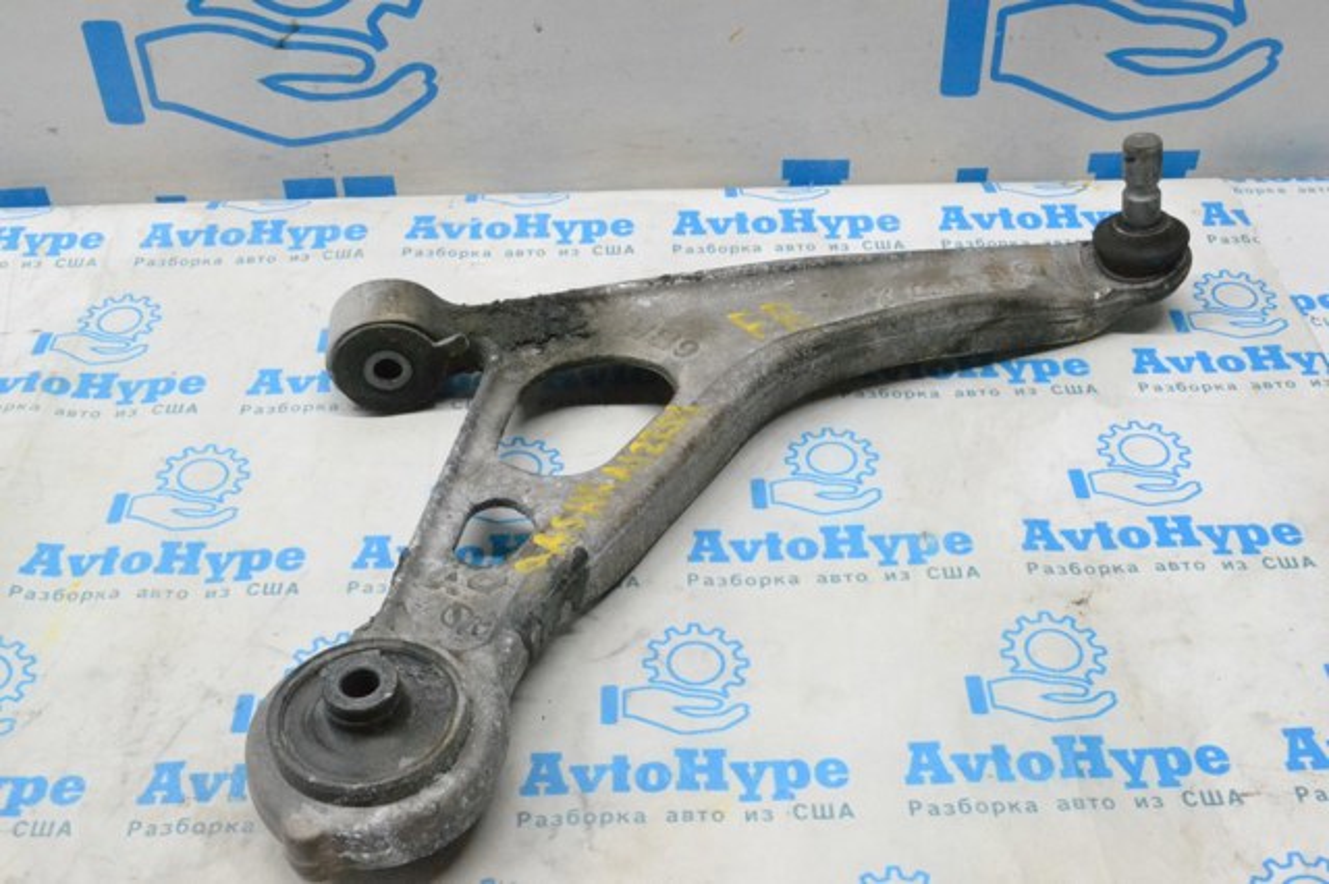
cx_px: 664
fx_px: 1605
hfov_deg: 45.0
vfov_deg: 30.8
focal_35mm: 44
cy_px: 442
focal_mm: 29
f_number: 18
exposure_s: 1/50
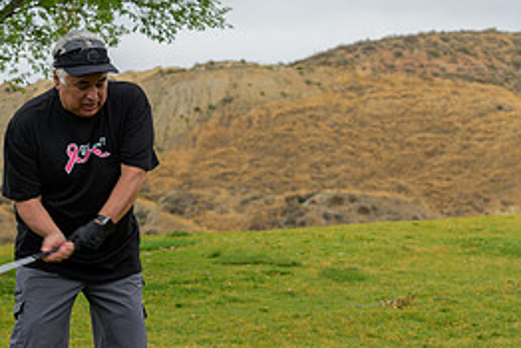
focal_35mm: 102
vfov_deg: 13.4
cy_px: 154
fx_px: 1477
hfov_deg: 20.0
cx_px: 253
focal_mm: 46
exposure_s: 1/200
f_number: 4
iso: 100
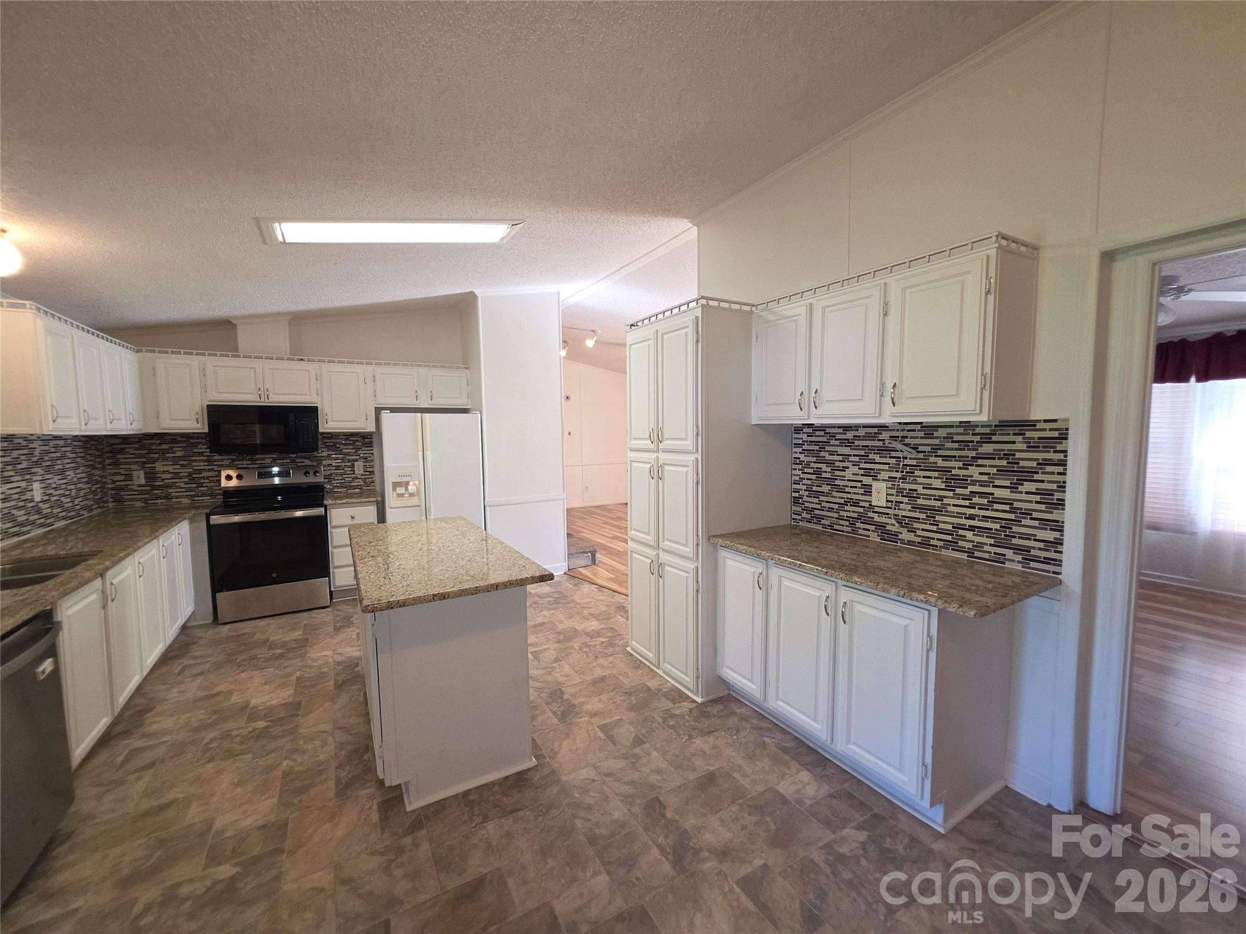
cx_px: 623
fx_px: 468
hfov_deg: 106.2
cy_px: 467
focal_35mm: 13
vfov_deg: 89.9
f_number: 1.9
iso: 100
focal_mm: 2.2
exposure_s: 1/60
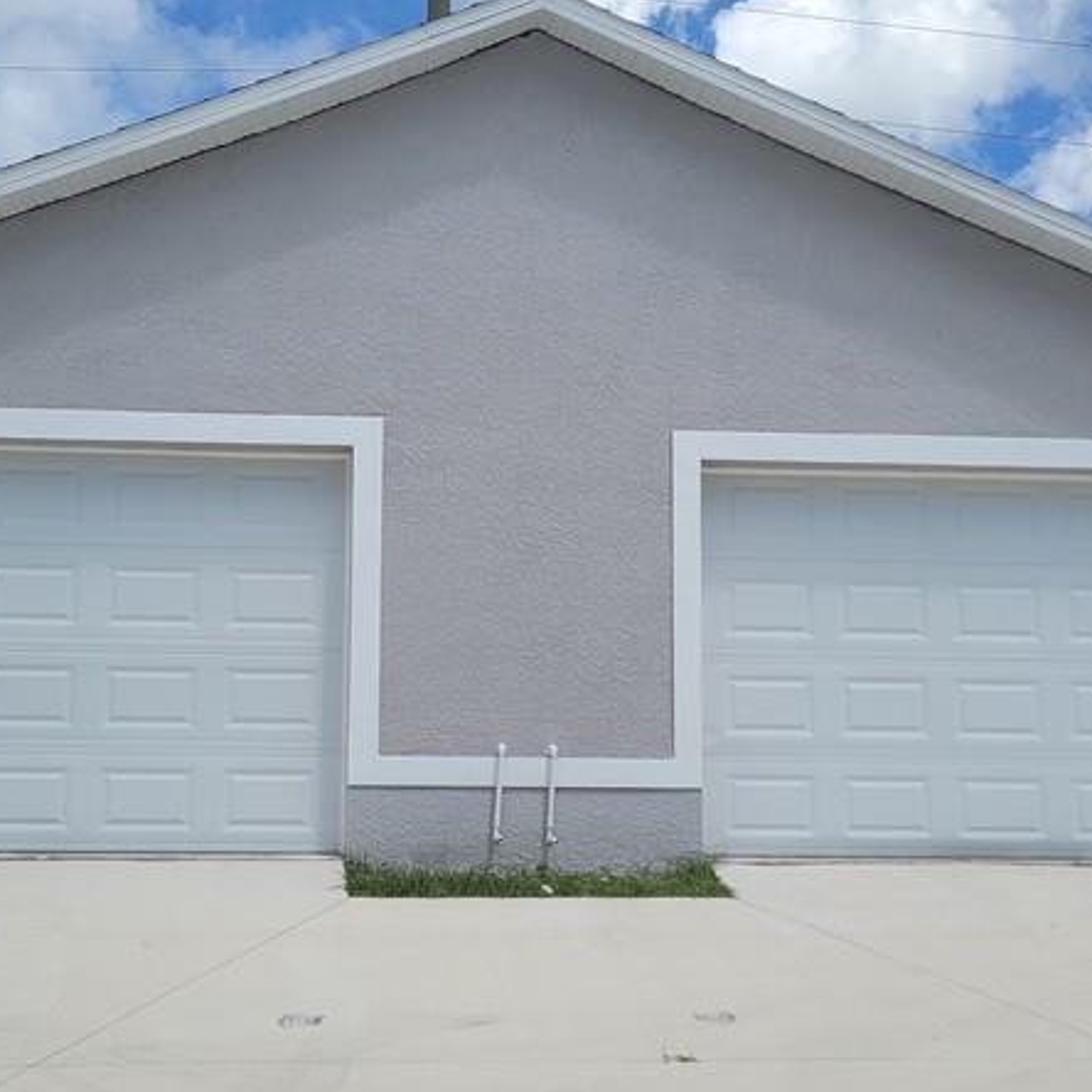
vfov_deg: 32.2
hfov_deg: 32.2
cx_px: 480
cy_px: 526
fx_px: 1892
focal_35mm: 53
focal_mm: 5.4
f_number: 1.8
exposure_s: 1/3579
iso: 40
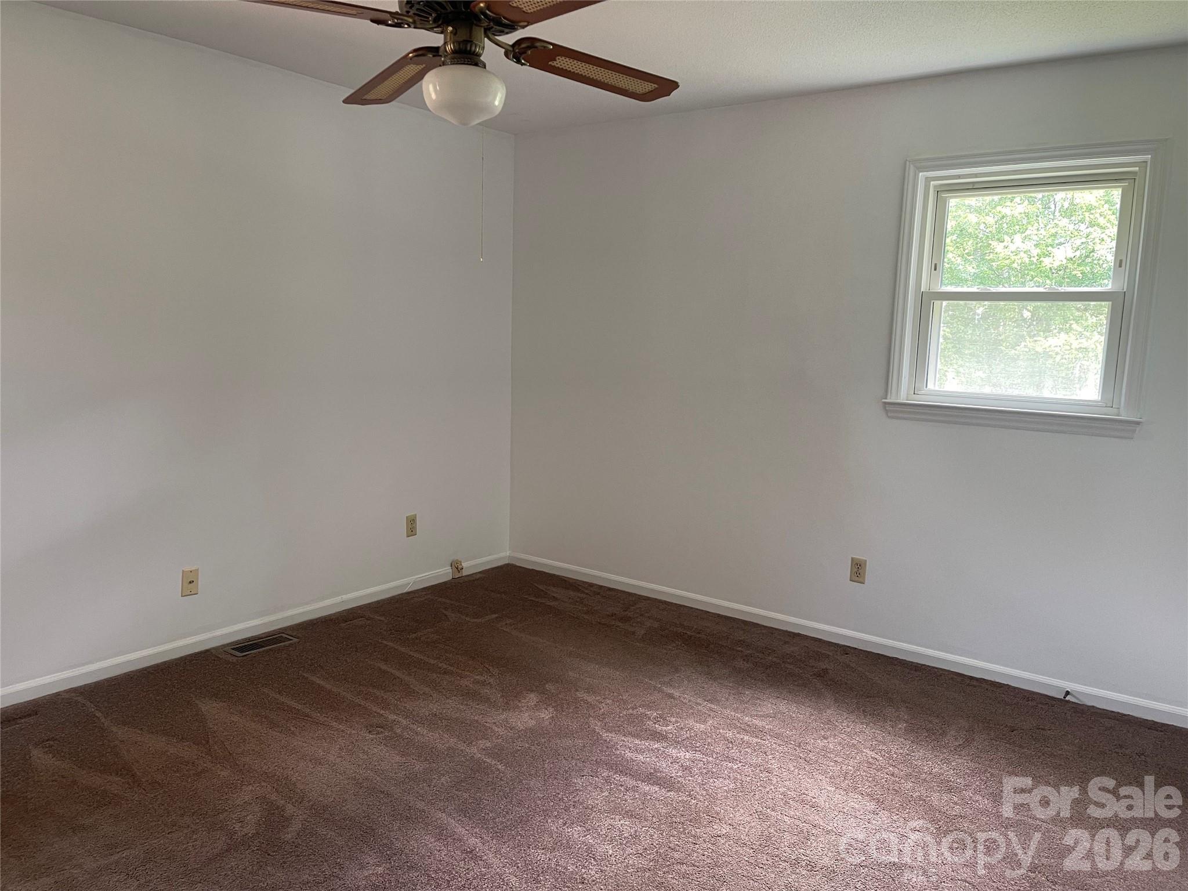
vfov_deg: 54.9
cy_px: 446
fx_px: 858
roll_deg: -1.5
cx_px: 594
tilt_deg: -8.2
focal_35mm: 25
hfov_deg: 69.4
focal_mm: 5.1
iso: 125
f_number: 1.6
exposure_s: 1/74
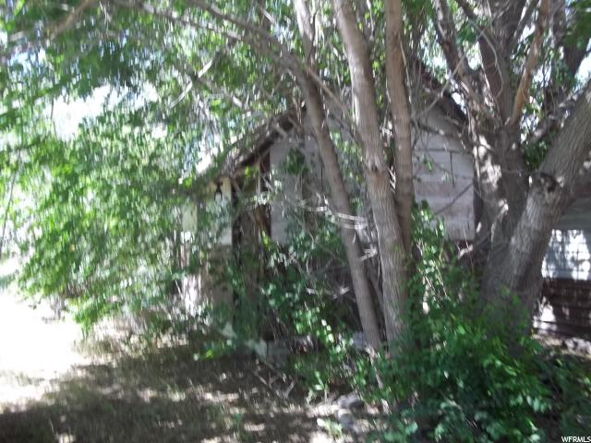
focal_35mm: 32
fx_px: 546
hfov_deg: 56.8
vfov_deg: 44.2
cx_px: 296
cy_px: 222
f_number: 2.9
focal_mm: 5.7
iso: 64
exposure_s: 1/60
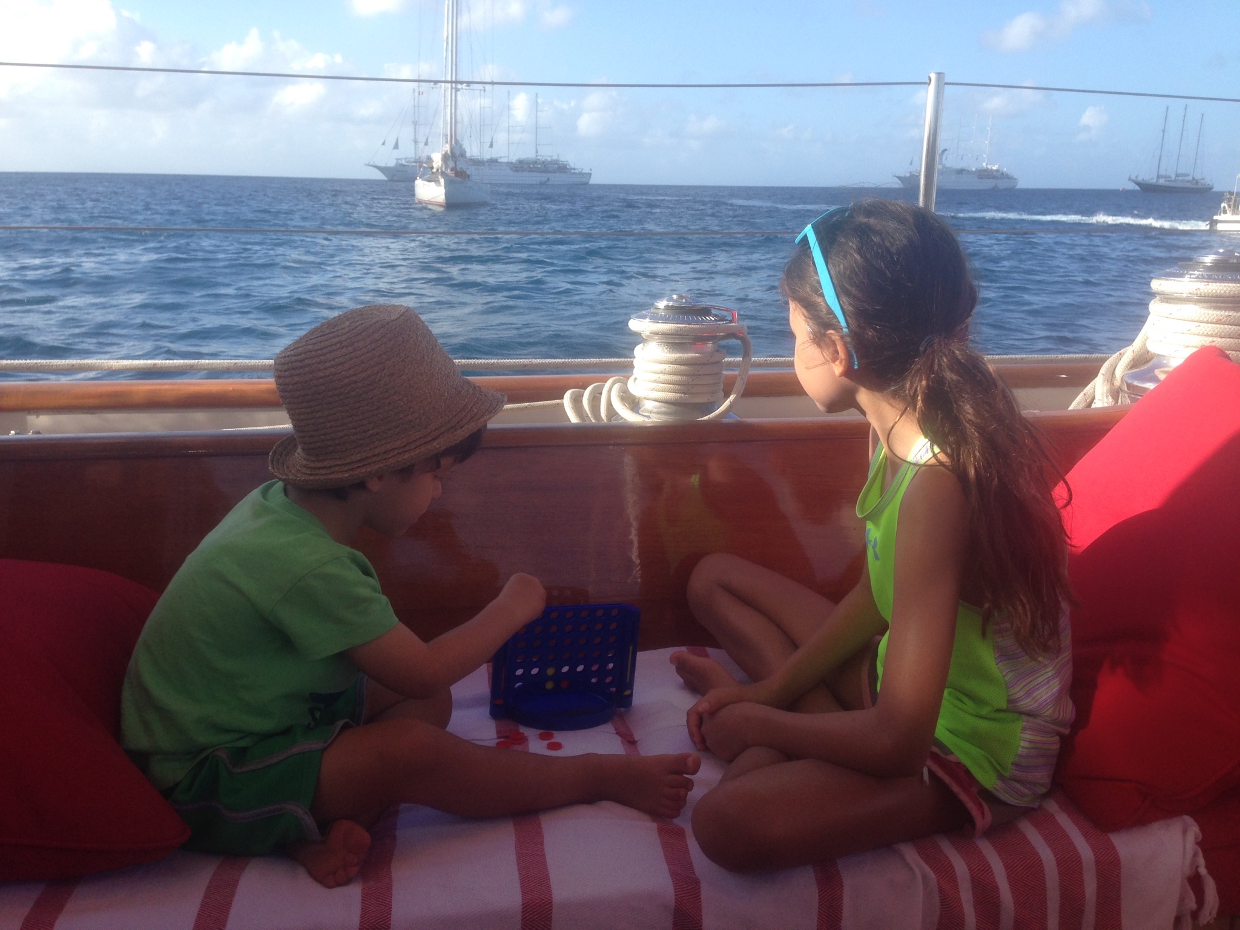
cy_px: 465
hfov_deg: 55.4
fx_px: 1182
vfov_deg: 42.9
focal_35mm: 33
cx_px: 620
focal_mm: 4.12
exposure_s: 1/753
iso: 50
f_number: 2.4
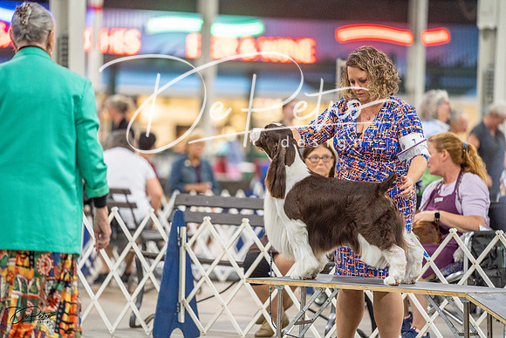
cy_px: 169
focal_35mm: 198
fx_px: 2784
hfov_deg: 10.4
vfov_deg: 6.9
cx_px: 253
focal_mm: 198
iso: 3200
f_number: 2.8
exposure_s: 1/200
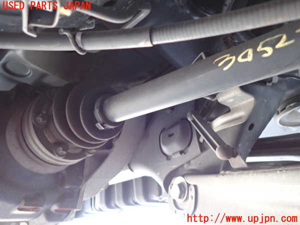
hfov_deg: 69.4
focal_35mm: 25
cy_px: 112
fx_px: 217
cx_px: 150
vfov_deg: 54.9
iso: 250
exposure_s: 1/30
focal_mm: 4.5
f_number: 2
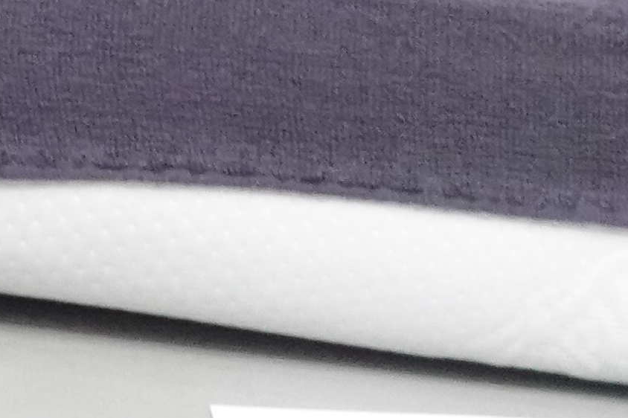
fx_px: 7916
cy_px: -107
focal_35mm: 454
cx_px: -449
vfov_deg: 3.0
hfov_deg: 4.5
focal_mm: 25.7
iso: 1600
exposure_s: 1/80
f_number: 2.8
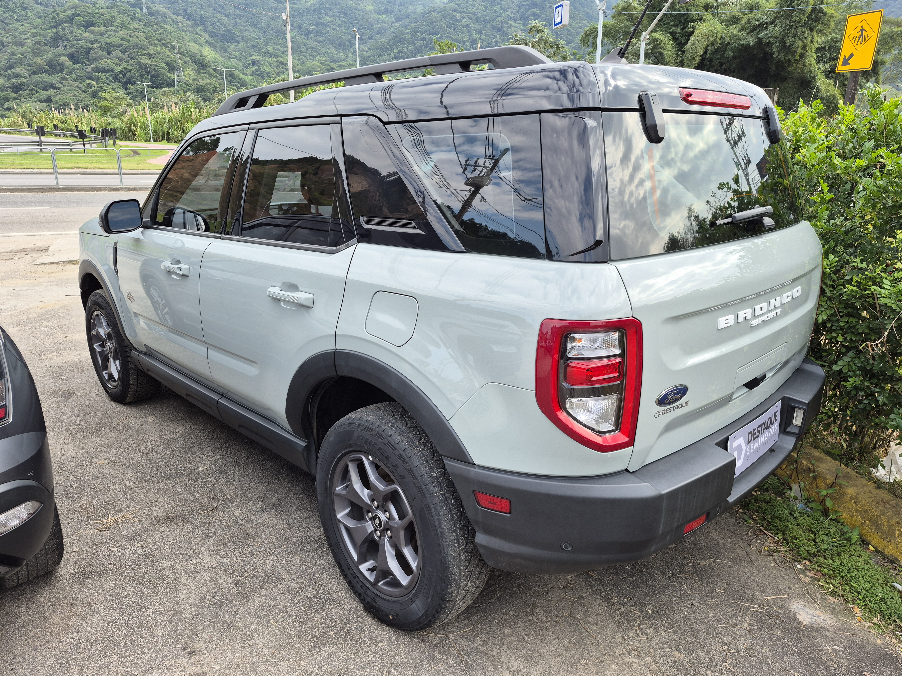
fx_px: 599
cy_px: 338
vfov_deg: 58.9
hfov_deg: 73.9
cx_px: 451
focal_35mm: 23
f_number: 1.8
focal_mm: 5.4
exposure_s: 1/375
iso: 25
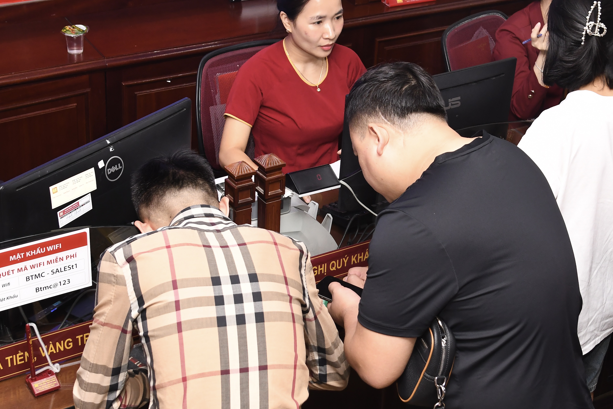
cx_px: 371
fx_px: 1192
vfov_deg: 19.3
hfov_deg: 28.8
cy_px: 93
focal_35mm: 70
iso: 1000
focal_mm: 32
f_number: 5.6
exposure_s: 1/200
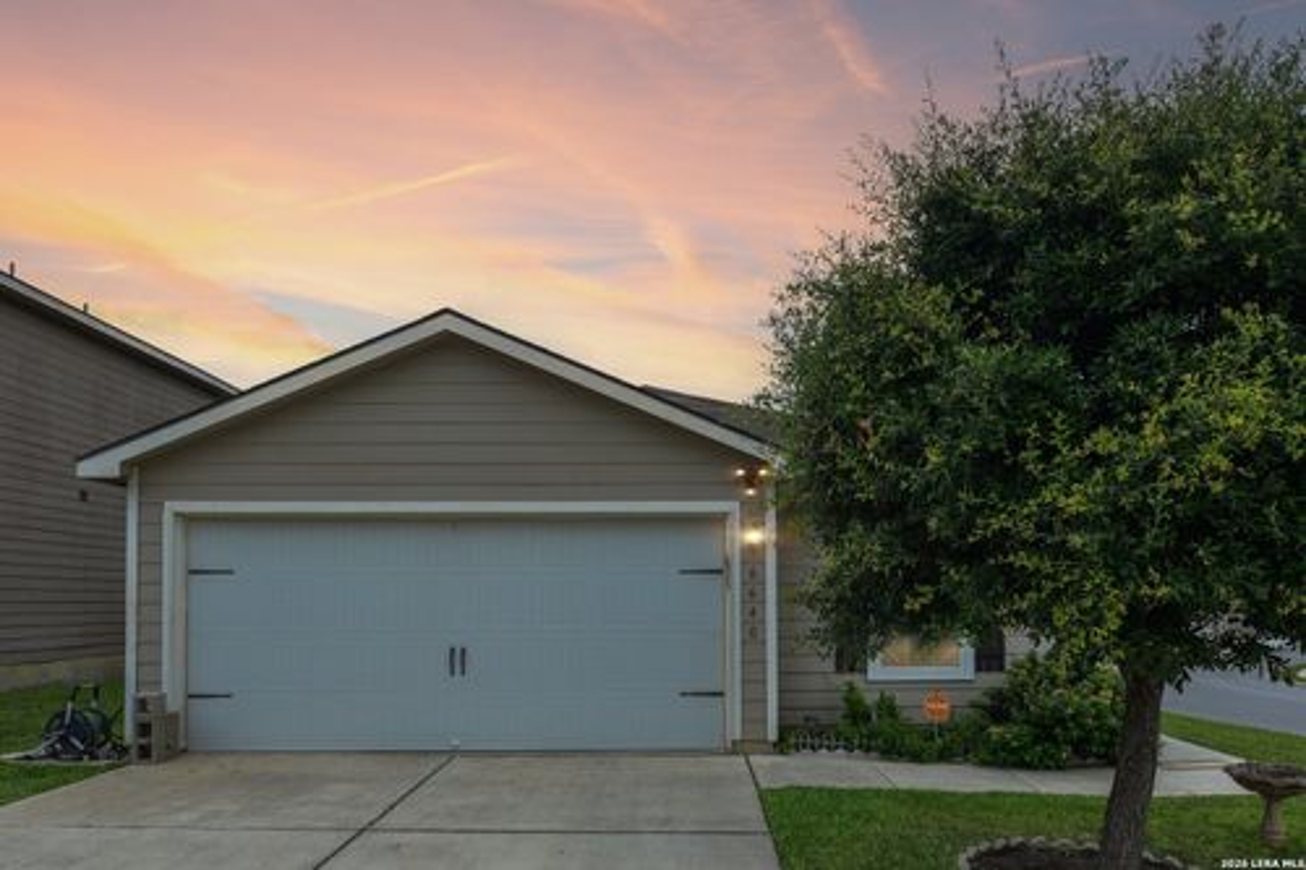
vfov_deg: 51.3
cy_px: 435
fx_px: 907
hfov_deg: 71.5
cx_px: 653
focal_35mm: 25
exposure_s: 1/500
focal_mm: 25
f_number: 8
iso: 400
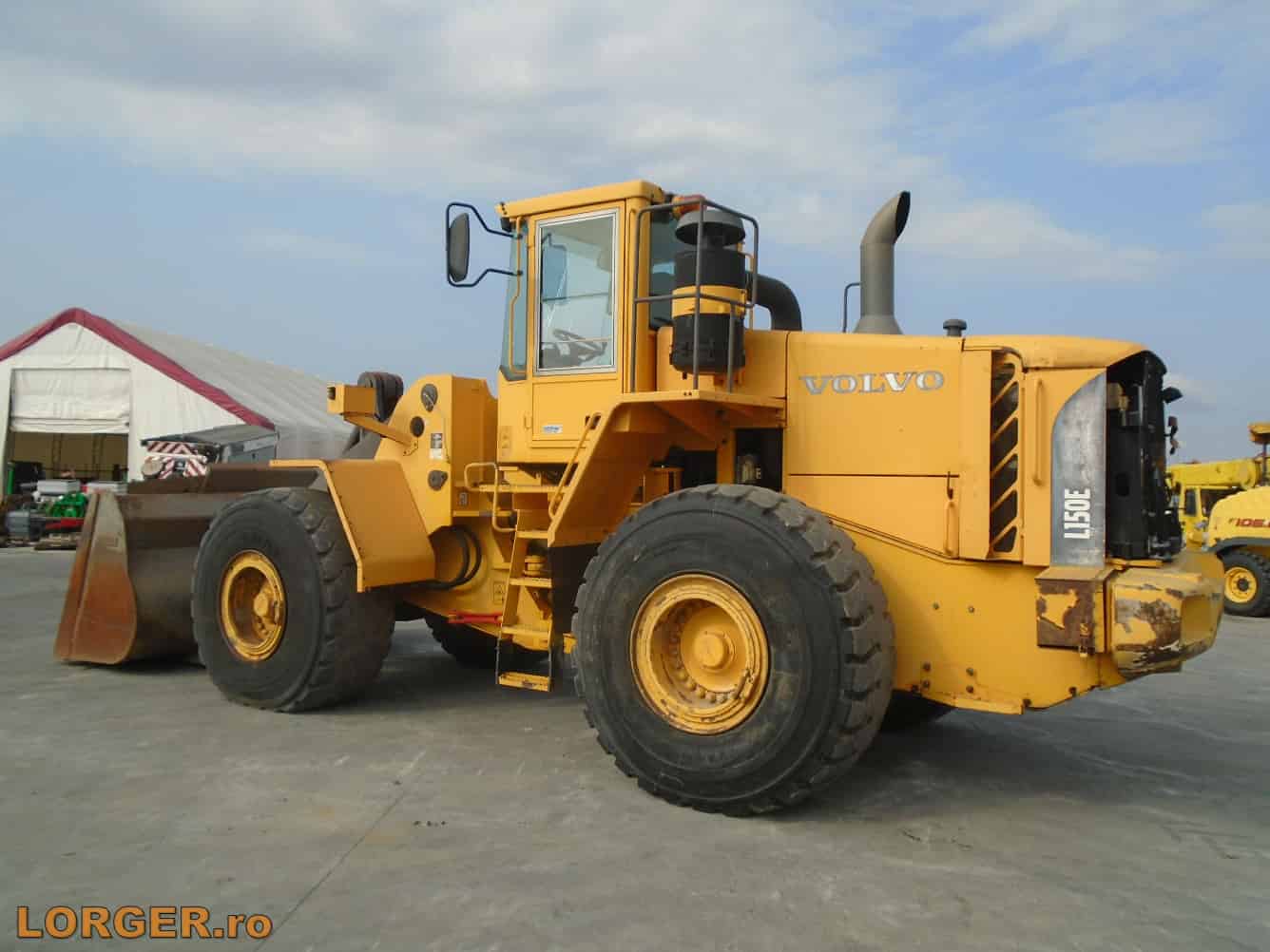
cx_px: 635
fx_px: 954
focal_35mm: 26
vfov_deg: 53.1
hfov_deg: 67.3
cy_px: 476
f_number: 8
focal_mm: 4.6
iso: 100
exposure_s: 1/200
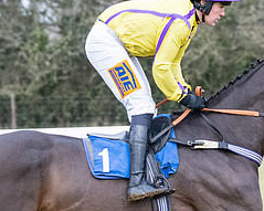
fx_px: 3921
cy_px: 248
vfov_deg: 3.1
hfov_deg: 3.8
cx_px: 311
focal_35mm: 502
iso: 1600
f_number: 4
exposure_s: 1/1000
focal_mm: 92
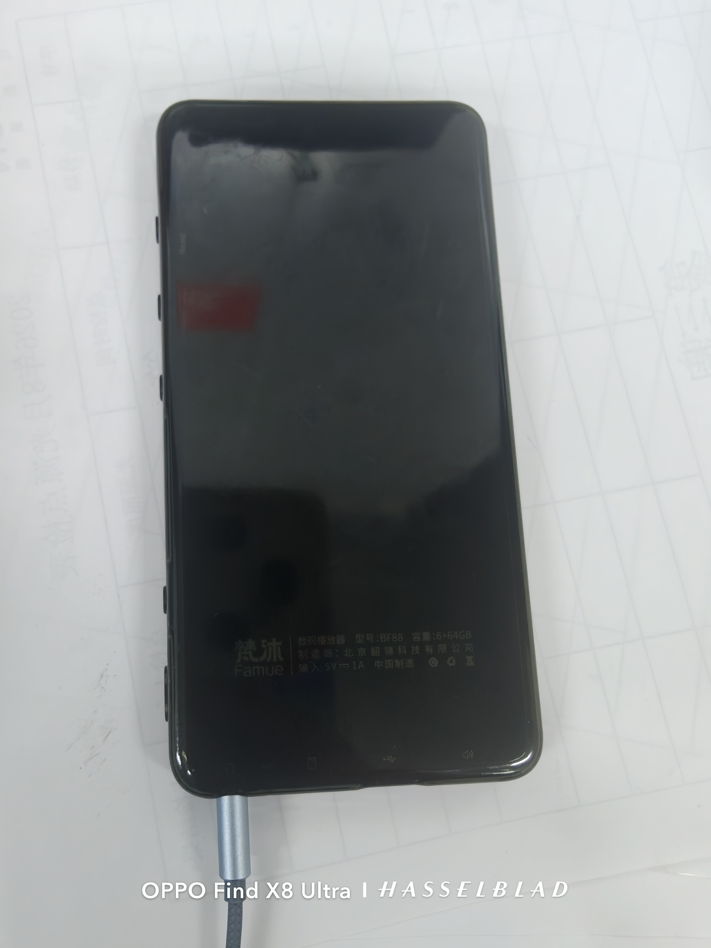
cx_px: 356
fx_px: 630
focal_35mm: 23
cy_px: 474
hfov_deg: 58.9
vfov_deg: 73.9
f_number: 2
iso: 1000
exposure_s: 1/60
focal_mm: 2.3
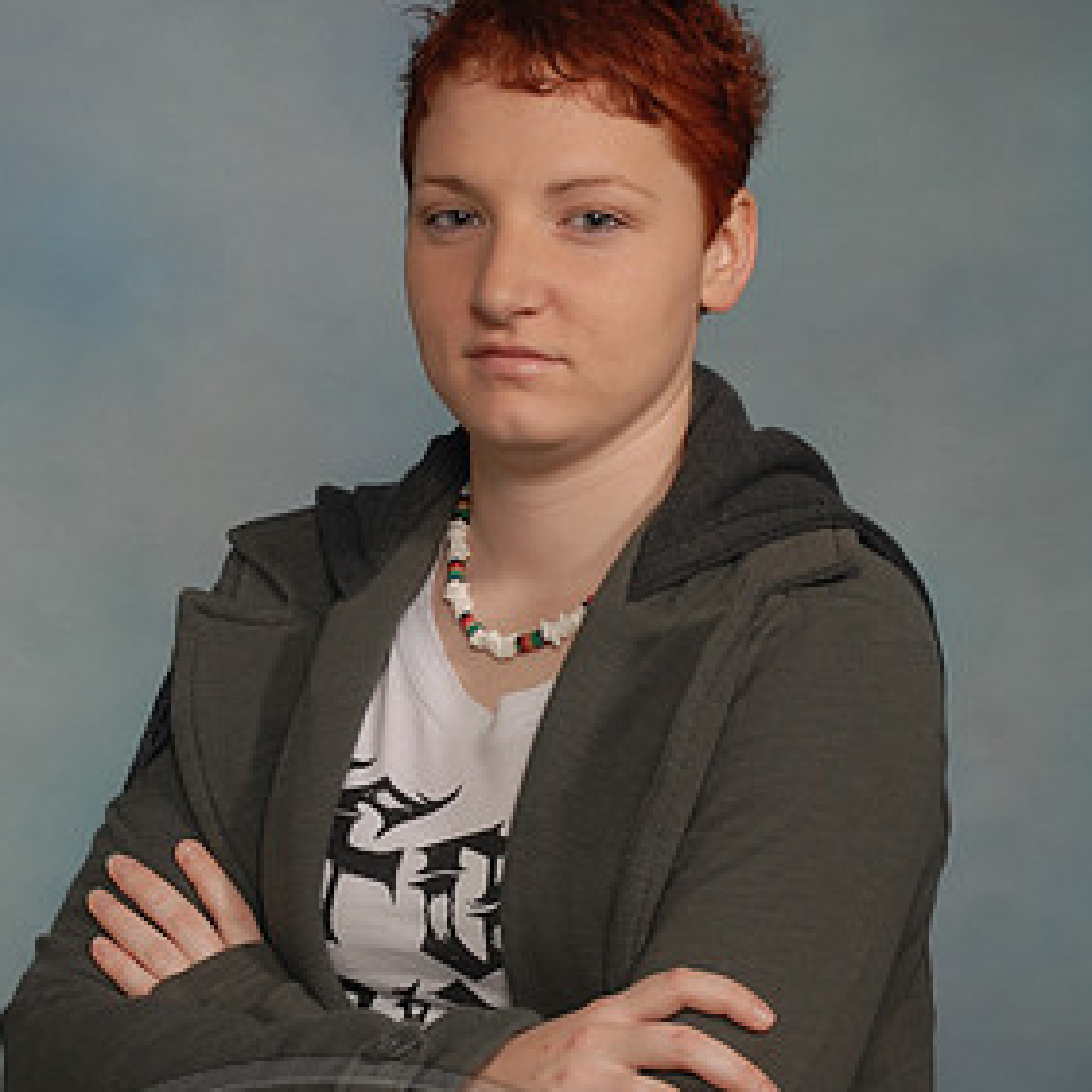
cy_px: 898
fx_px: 4890
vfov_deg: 12.7
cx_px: 544
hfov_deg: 12.7
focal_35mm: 137
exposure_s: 1/125
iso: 100
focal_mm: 52
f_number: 5.6
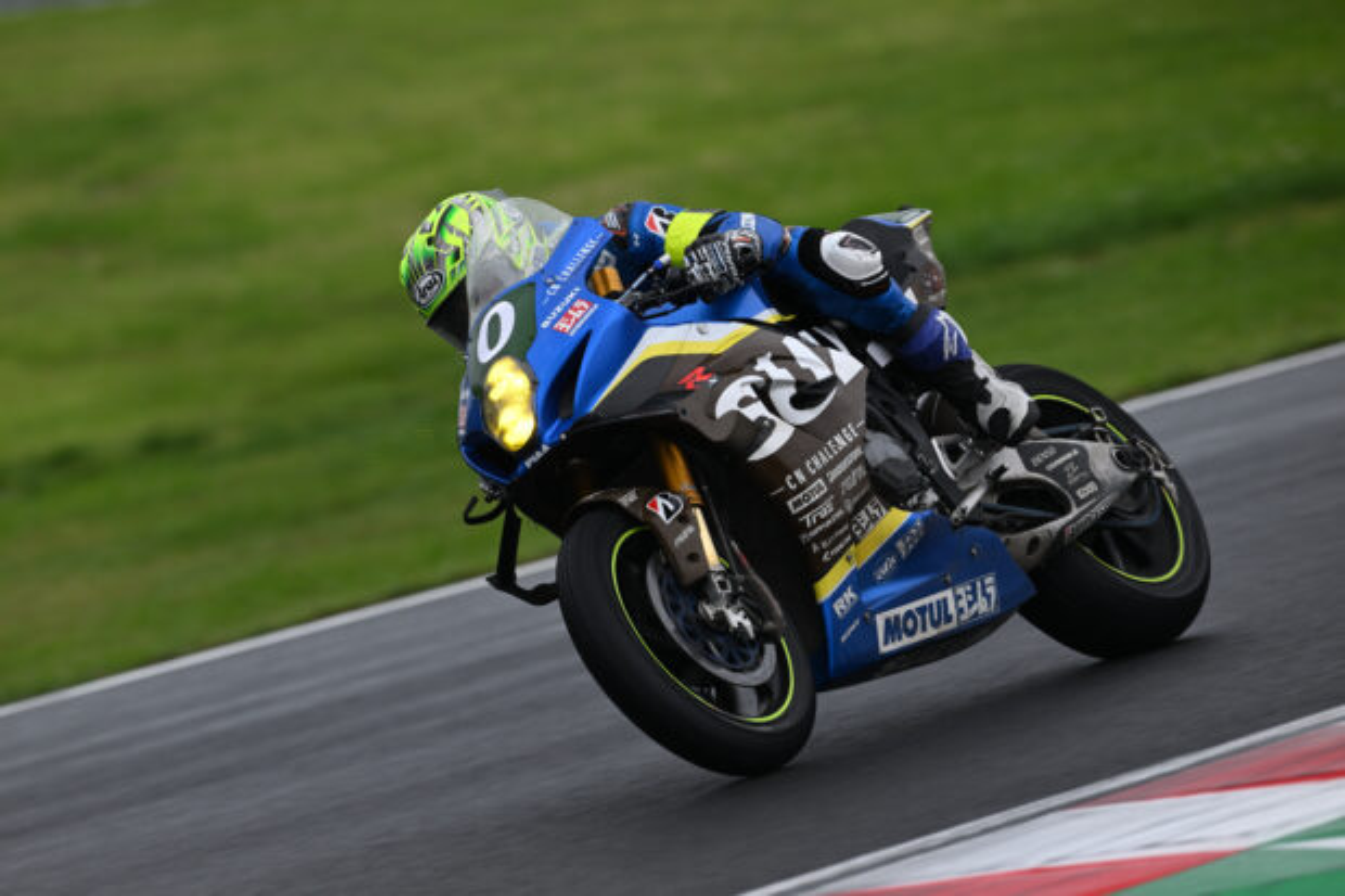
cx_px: 672
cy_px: 448
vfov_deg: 3.4
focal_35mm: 400
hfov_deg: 5.2
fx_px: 14940
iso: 320
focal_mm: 400
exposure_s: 1/500
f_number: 5.6
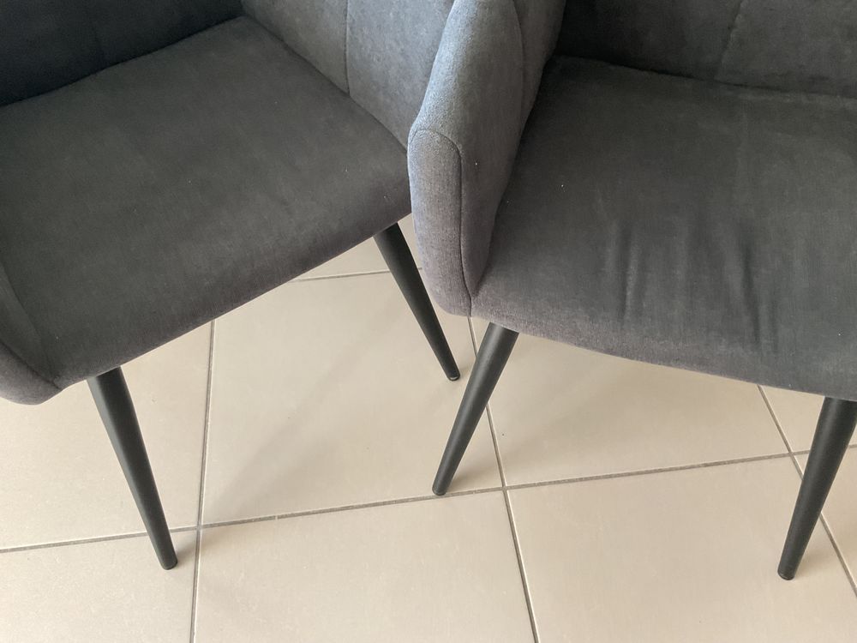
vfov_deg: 48.2
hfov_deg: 61.7
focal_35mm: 29
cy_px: 322
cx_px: 428
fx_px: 718
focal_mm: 3
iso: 160
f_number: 1.8
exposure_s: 1/60
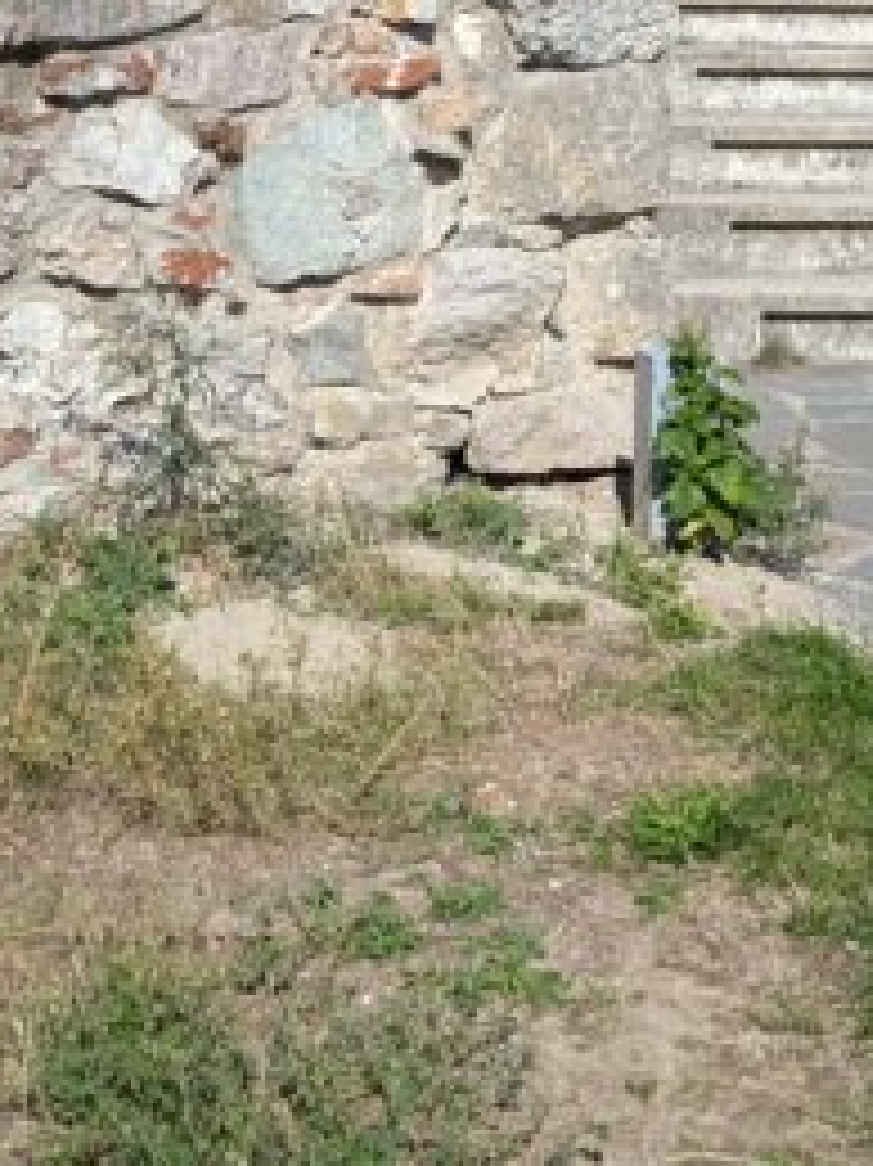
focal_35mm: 95
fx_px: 3197
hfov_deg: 15.5
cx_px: 529
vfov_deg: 18.1
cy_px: -648
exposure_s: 1/1212
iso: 21
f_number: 1.68
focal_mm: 6.9
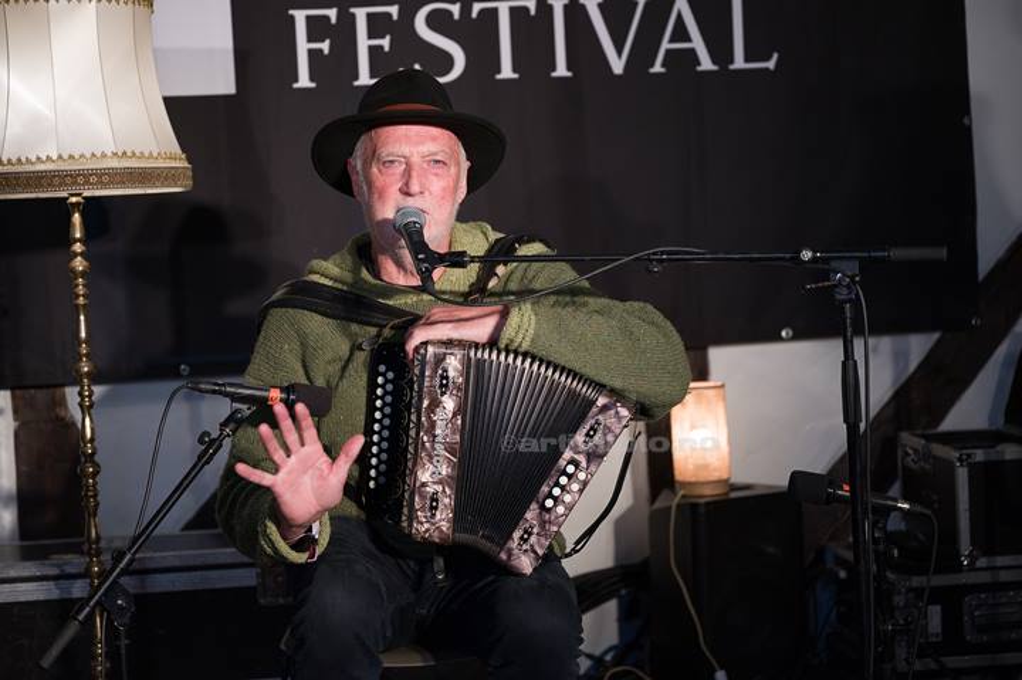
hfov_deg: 33.4
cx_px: 511
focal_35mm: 60
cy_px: 340
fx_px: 1702
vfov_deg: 22.6
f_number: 2.8
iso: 640
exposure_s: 1/250
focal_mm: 60
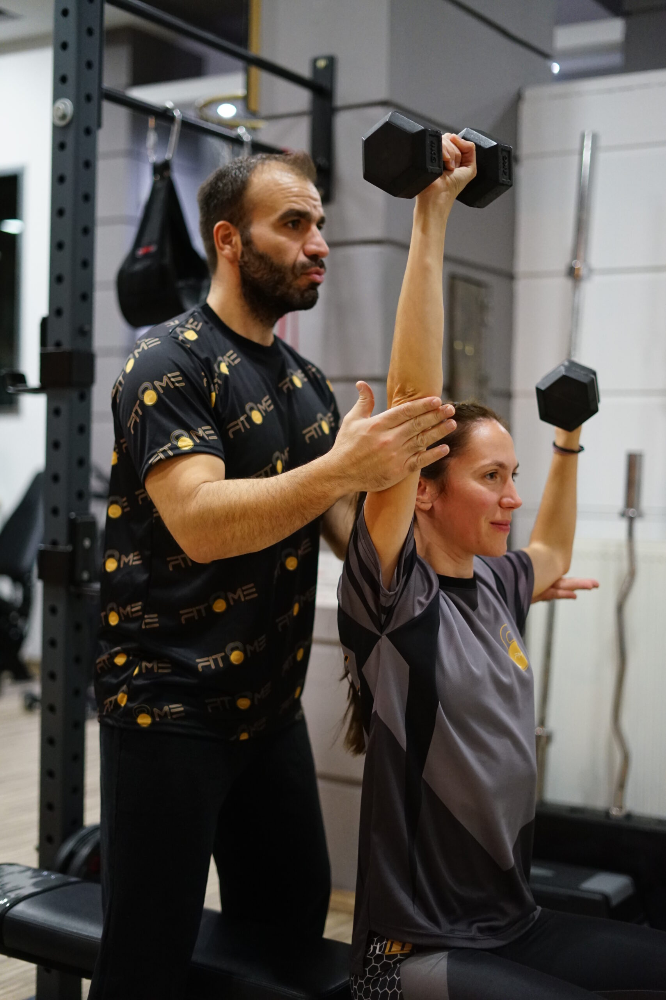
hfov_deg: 27.0
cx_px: 333
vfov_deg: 39.6
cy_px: 500
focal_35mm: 50
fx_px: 1387
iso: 2500
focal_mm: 50
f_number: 1.8
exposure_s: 1/125
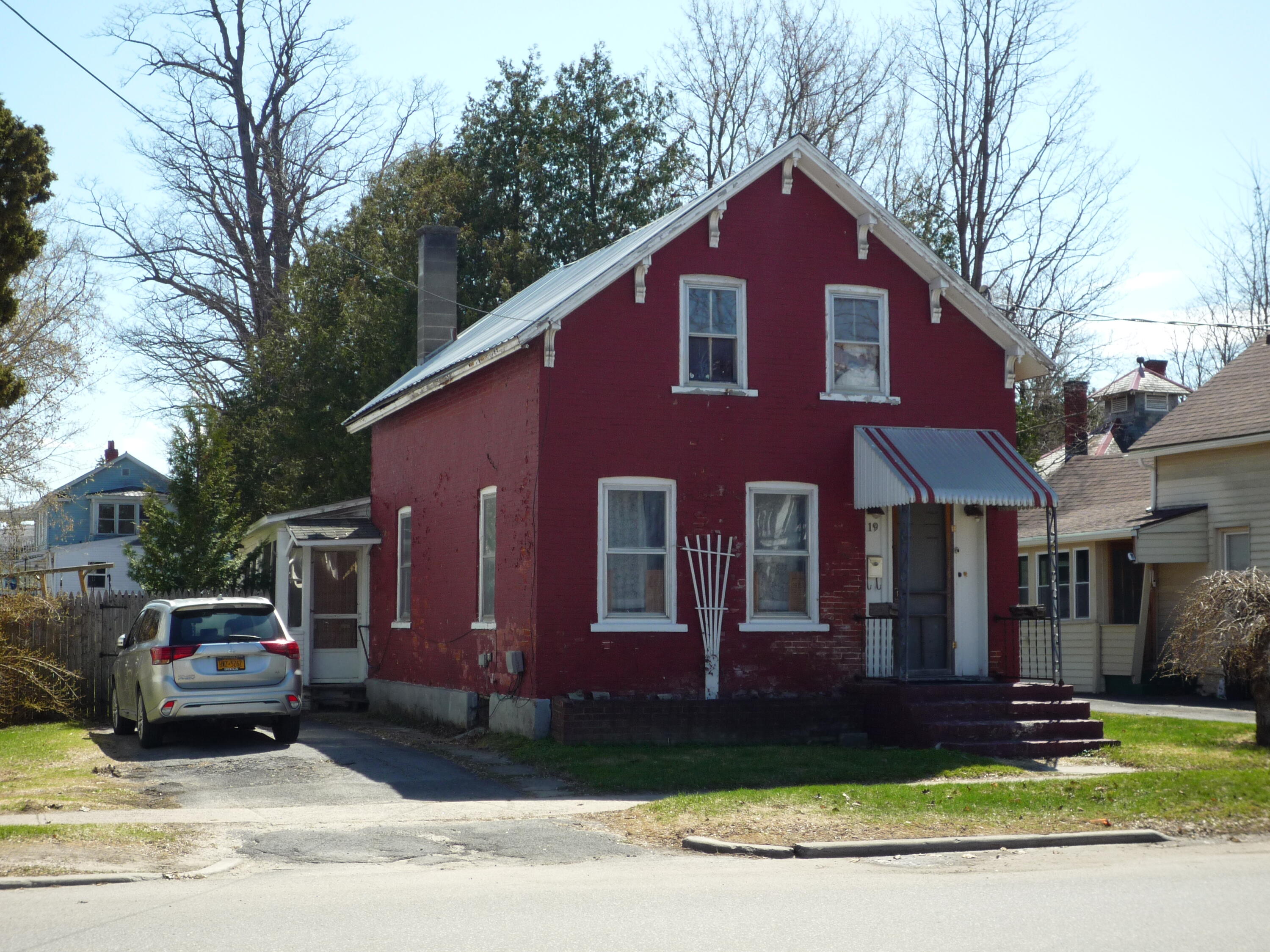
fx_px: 1834
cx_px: 635
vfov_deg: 29.1
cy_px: 476
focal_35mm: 50
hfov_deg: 38.2
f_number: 4.3
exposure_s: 1/400
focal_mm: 8.8
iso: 100
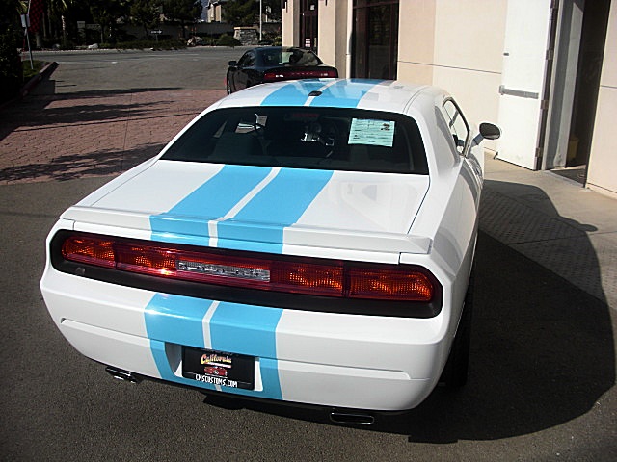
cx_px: 308
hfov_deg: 51.4
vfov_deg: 39.7
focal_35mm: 36
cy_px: 231
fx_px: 642
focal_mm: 6.3
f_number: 7.9
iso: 50
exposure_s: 1/200
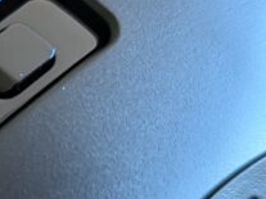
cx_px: -104
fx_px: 914
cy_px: 184
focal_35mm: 119
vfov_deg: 12.3
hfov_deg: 15.5
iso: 445
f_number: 1.85
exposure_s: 1/85.8
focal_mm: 6.81
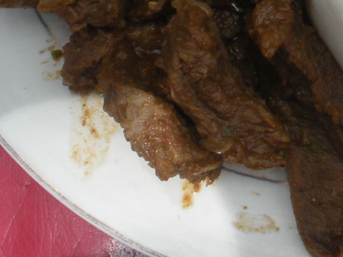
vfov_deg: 11.5
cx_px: 357
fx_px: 1209
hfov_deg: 15.8
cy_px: -165
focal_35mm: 122
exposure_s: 1/201
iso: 64
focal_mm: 6.3
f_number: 3.5
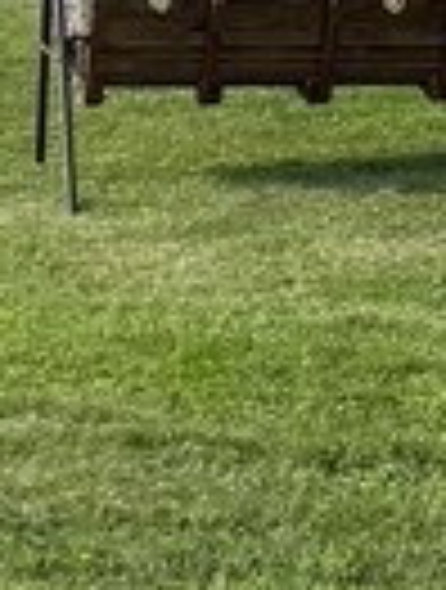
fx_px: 3197
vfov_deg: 10.3
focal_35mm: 187
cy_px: -180
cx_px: -126
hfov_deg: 7.9
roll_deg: -1.3
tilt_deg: -8.7
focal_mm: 6.76
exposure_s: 1/4975
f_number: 1.78
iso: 80
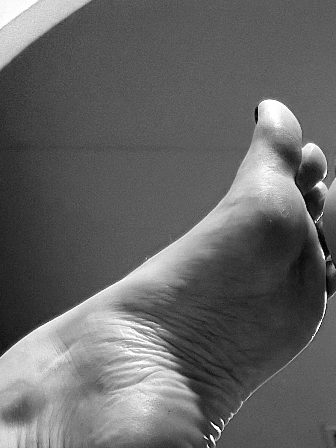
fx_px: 1346
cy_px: 723
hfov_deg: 13.0
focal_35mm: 104
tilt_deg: +32.0
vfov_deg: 16.7
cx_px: 579
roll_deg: +2.7
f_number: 1.78
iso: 400
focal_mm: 6.76
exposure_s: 1/50
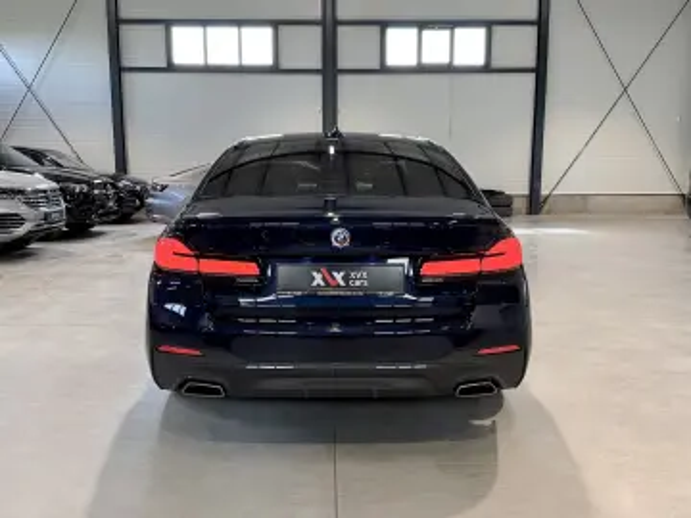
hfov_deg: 71.6
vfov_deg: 56.8
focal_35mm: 24
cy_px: 259
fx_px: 479
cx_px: 346
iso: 200
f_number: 1.78
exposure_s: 1/148
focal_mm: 6.76
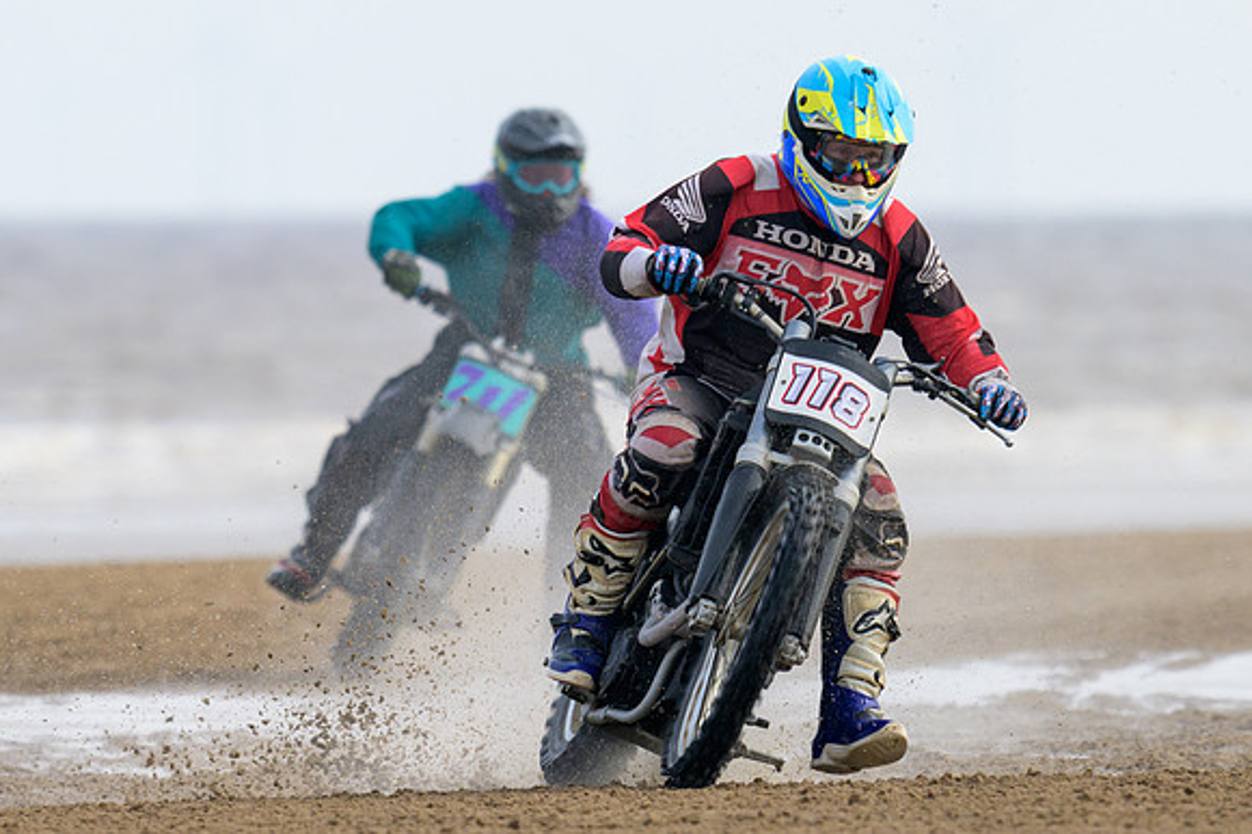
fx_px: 36720
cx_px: 518
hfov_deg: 2.0
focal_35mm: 1056
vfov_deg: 1.3
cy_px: 474
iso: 450
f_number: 8
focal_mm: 600
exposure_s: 1/640
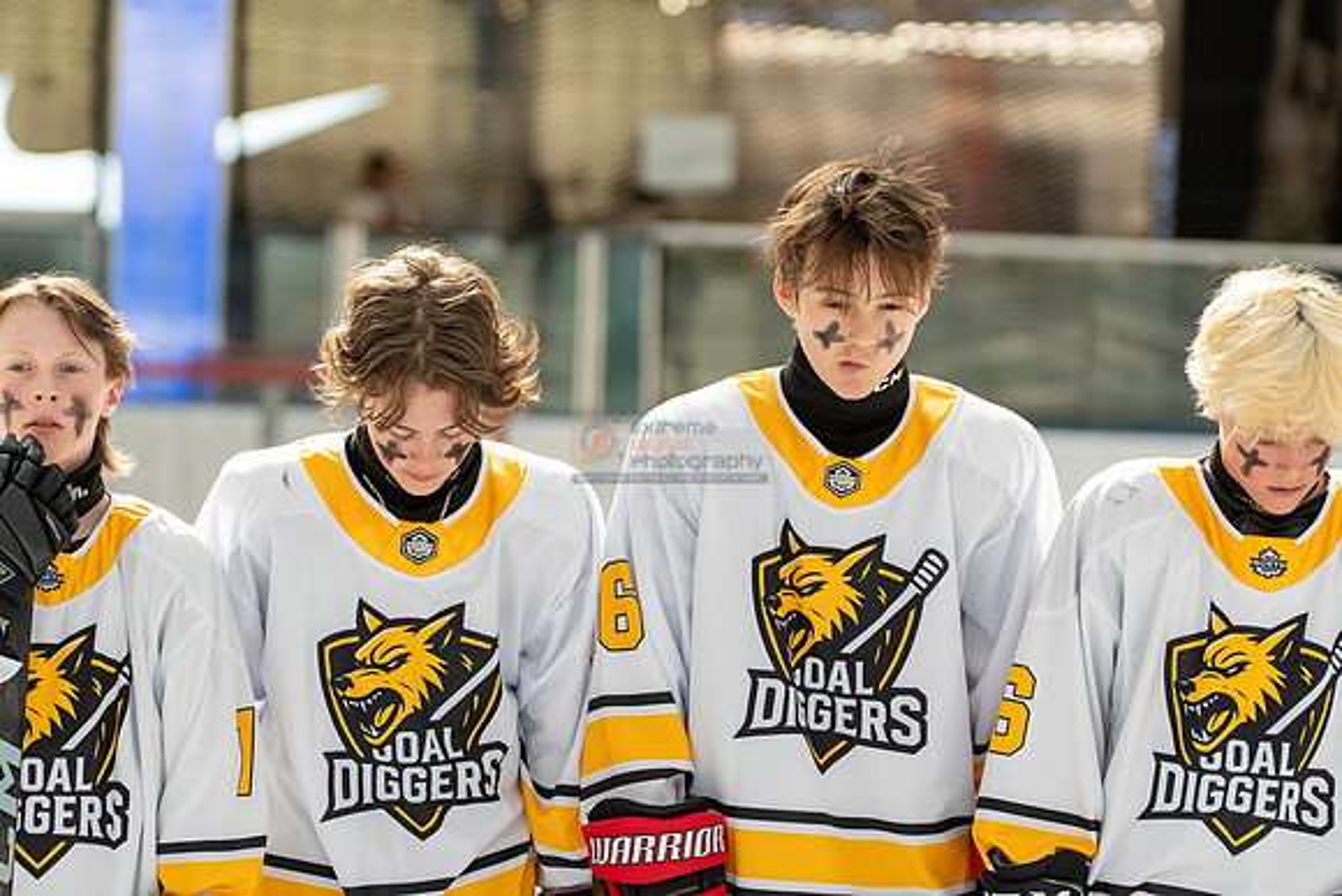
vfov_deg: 9.2
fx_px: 5593
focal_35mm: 150
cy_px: 448
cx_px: 671
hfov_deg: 13.7
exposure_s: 1/1600
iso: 1000
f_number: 2.8
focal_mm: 100
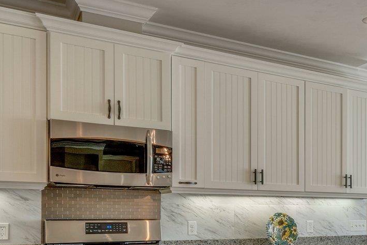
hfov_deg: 35.2
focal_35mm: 49
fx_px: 499
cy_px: 210
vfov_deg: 26.8
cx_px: 393
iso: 100
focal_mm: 17
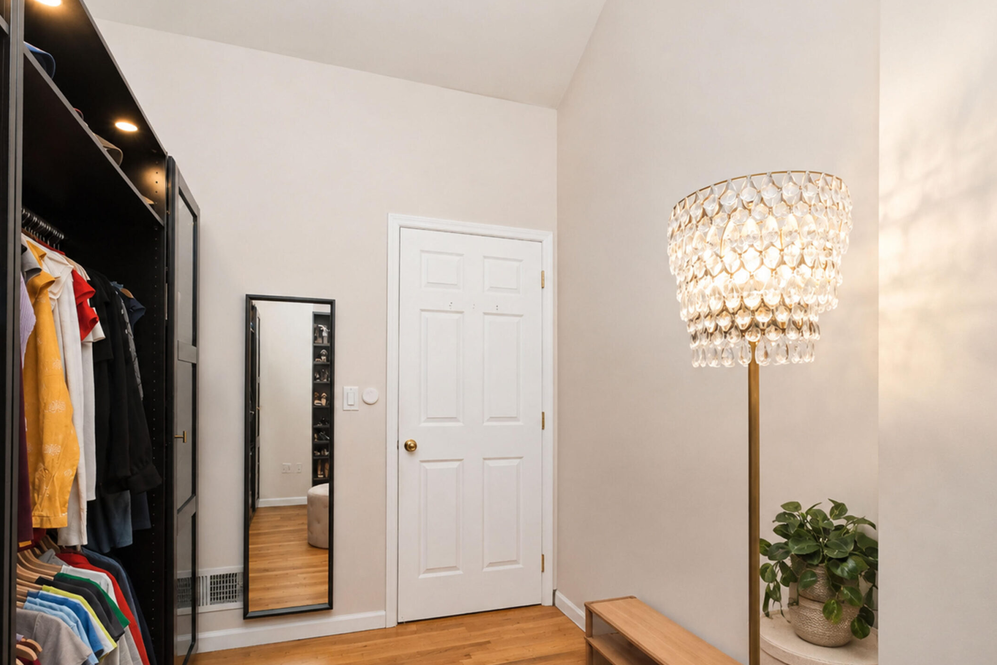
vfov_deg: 66.9
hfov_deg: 89.9
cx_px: 473
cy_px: 390
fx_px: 499
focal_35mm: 18
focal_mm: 10
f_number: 9
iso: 2000
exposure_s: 1/100
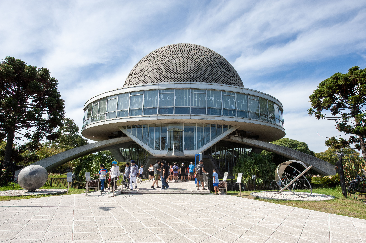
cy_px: 122
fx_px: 213
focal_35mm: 21
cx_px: 183
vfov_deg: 59.4
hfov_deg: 81.2
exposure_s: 1/1000
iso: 640
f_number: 10
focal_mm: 21
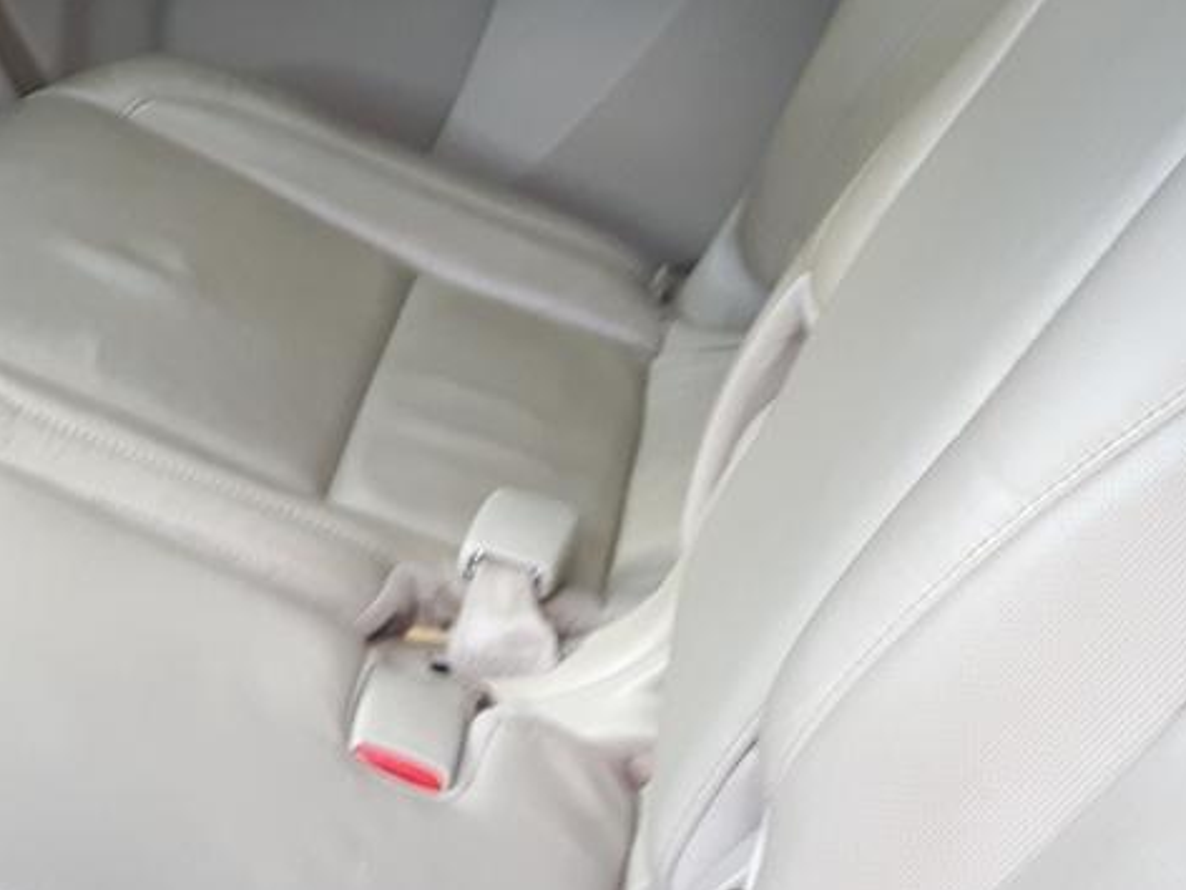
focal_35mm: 84
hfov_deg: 21.6
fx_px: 2878
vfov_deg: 17.6
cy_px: 360
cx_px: -246
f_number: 1.9
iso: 50
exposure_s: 1/33
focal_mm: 3.7
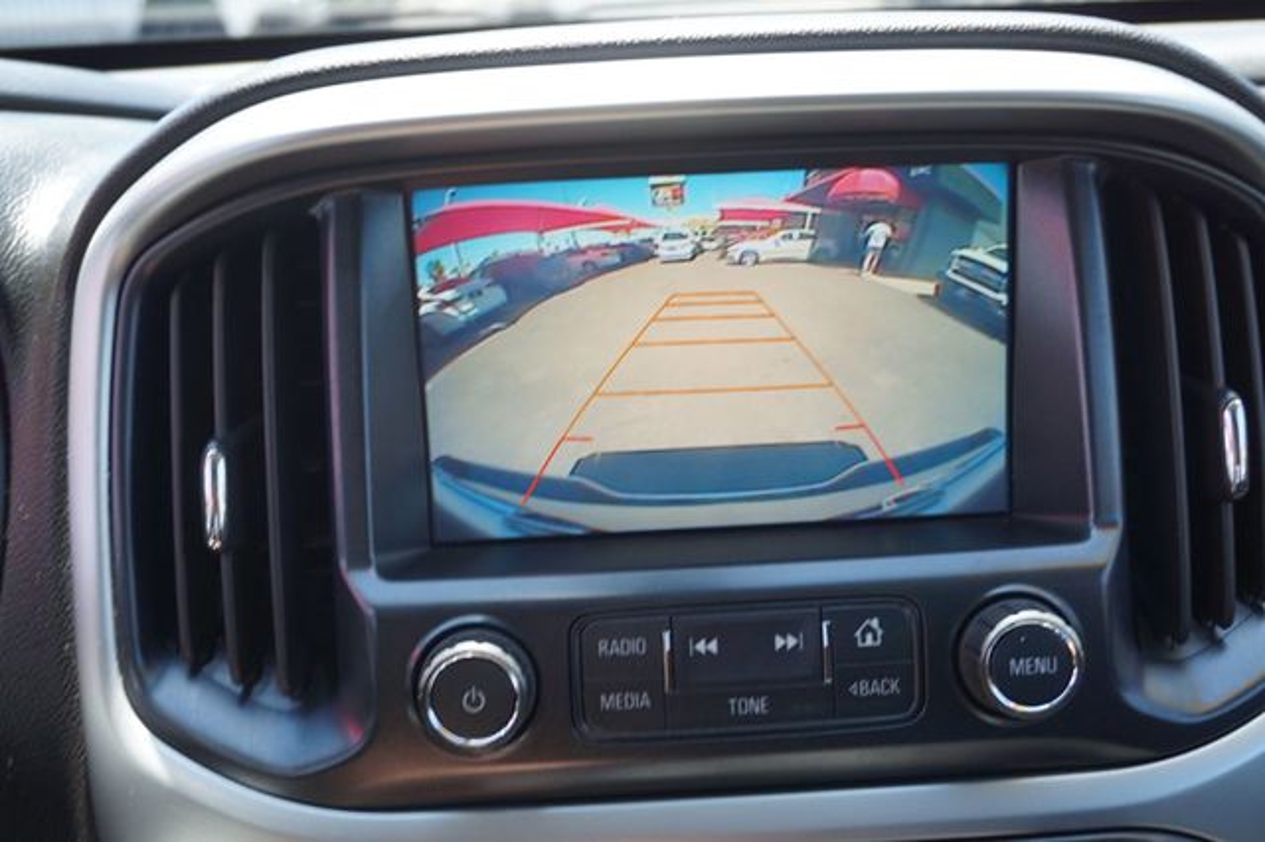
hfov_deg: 53.2
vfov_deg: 36.8
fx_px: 1264
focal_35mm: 36
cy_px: 421
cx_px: 632
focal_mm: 24
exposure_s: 1/60
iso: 100
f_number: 4.5
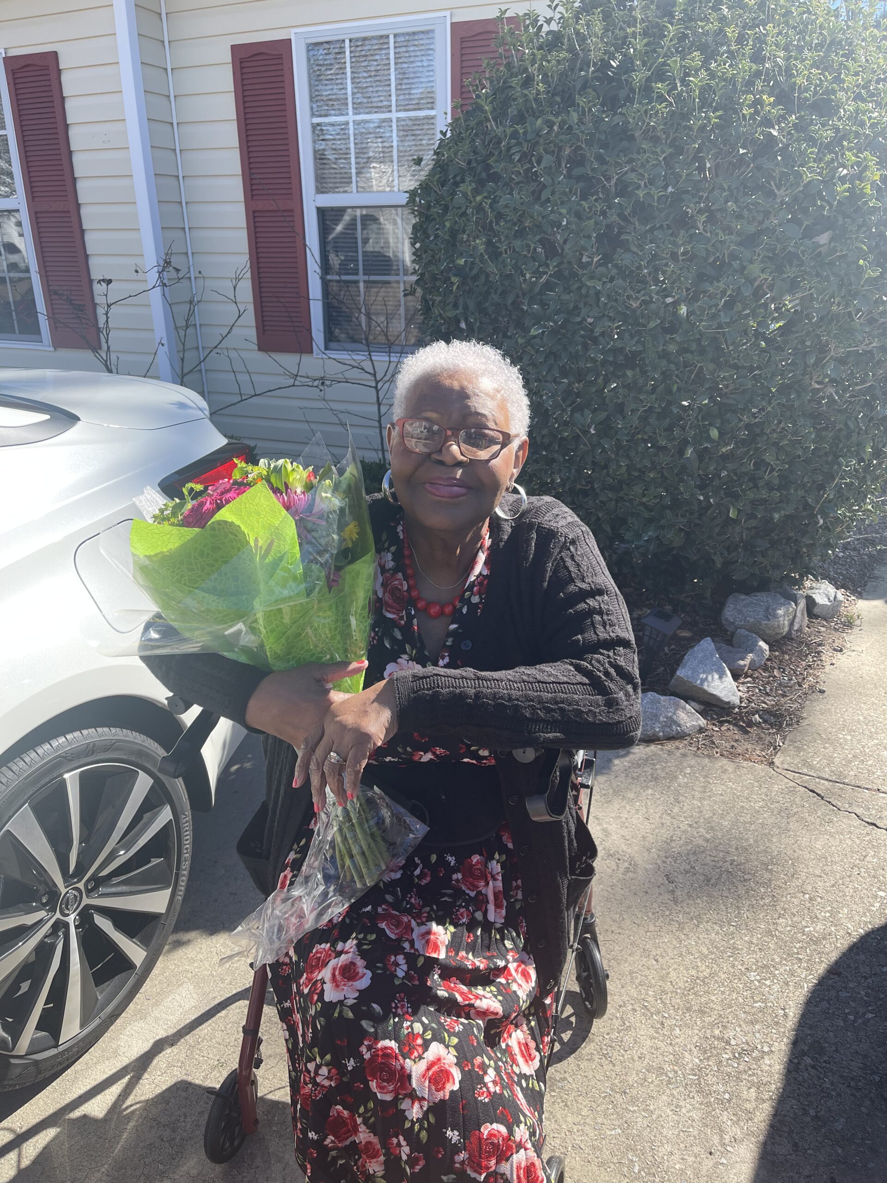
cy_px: 592
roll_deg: +0.5
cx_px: 444
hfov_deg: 53.1
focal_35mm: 26
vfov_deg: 67.3
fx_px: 888
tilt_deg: -20.9
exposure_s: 1/930
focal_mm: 5.1
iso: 32
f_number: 1.6
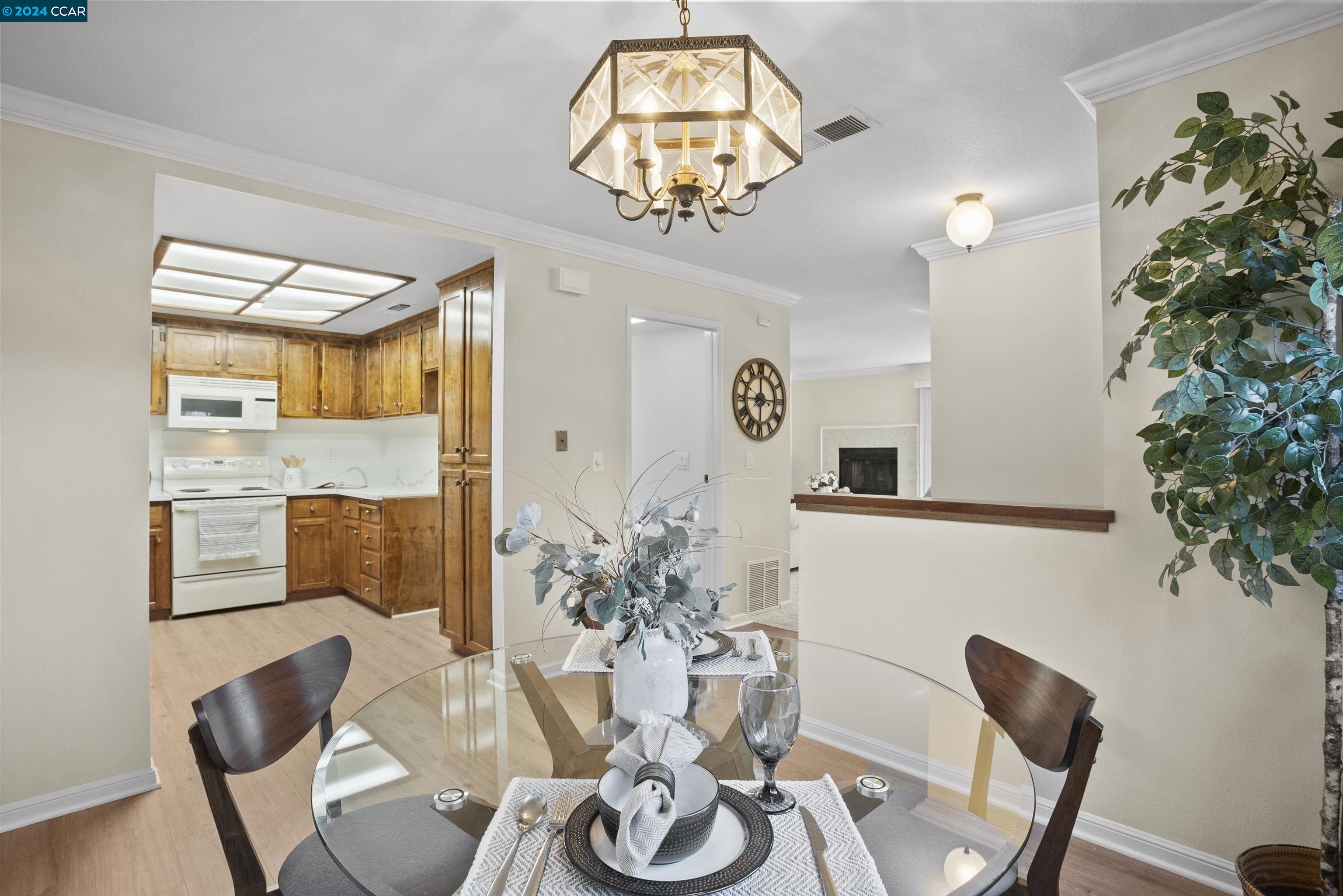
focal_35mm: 17
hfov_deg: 93.3
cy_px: 448
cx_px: 672
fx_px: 634
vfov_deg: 70.5
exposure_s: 1/6
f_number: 9
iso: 800
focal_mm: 17
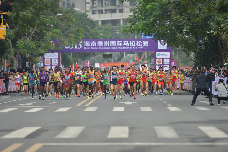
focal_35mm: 200
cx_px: 114
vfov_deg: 6.9
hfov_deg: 10.3
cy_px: 76
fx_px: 1267
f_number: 2.8
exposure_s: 1/400
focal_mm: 200
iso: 360
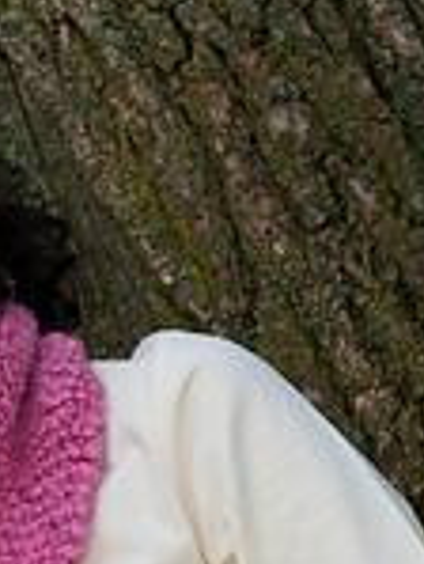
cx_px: -208
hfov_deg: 2.5
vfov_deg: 3.3
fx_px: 9638
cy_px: 583
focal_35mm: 591
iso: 100
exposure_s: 1/90
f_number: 5.6
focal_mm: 95
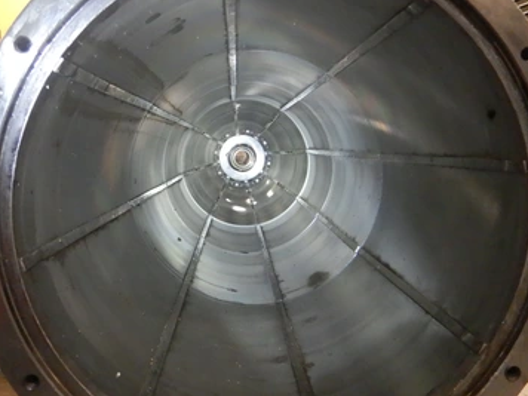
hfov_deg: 65.3
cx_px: 252
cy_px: 175
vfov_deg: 51.2
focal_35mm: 27
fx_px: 412
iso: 1600
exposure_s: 1/100
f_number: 2.8
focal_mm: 4.3
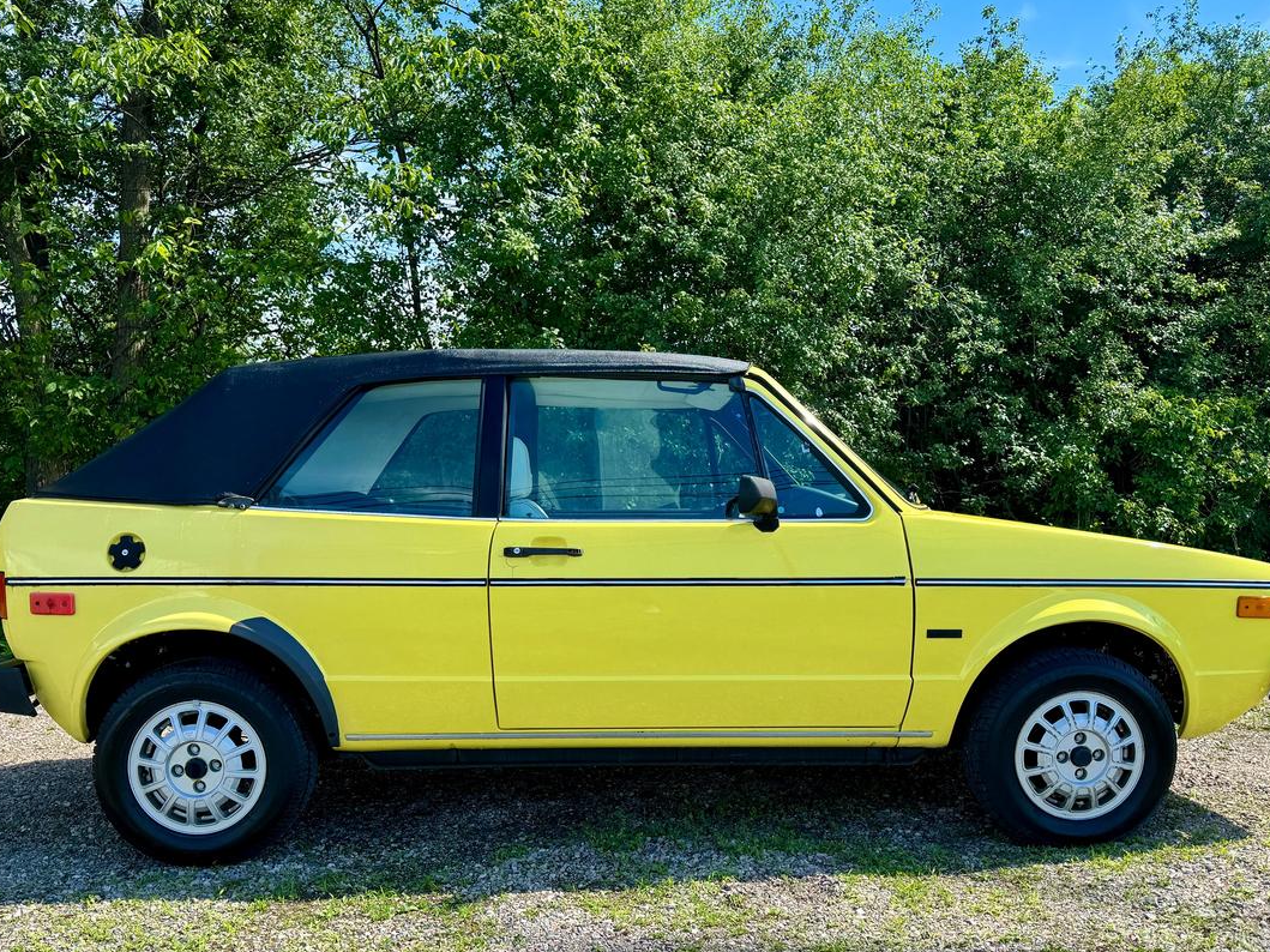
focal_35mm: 29
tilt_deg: -4.4
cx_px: 654
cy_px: 568
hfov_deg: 61.7
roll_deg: +1.5
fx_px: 1064
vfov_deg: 48.0
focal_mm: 6.76
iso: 80
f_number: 1.78
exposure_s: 1/1456
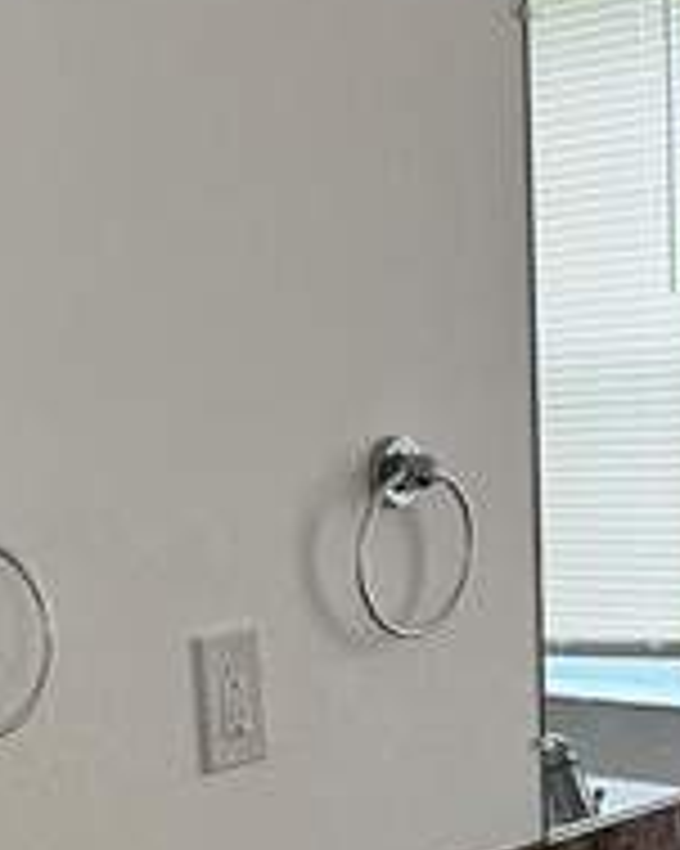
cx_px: 95
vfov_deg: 21.6
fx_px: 2165
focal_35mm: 86
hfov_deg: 17.6
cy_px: 796
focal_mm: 5.1
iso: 200
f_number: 1.6
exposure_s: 1/60
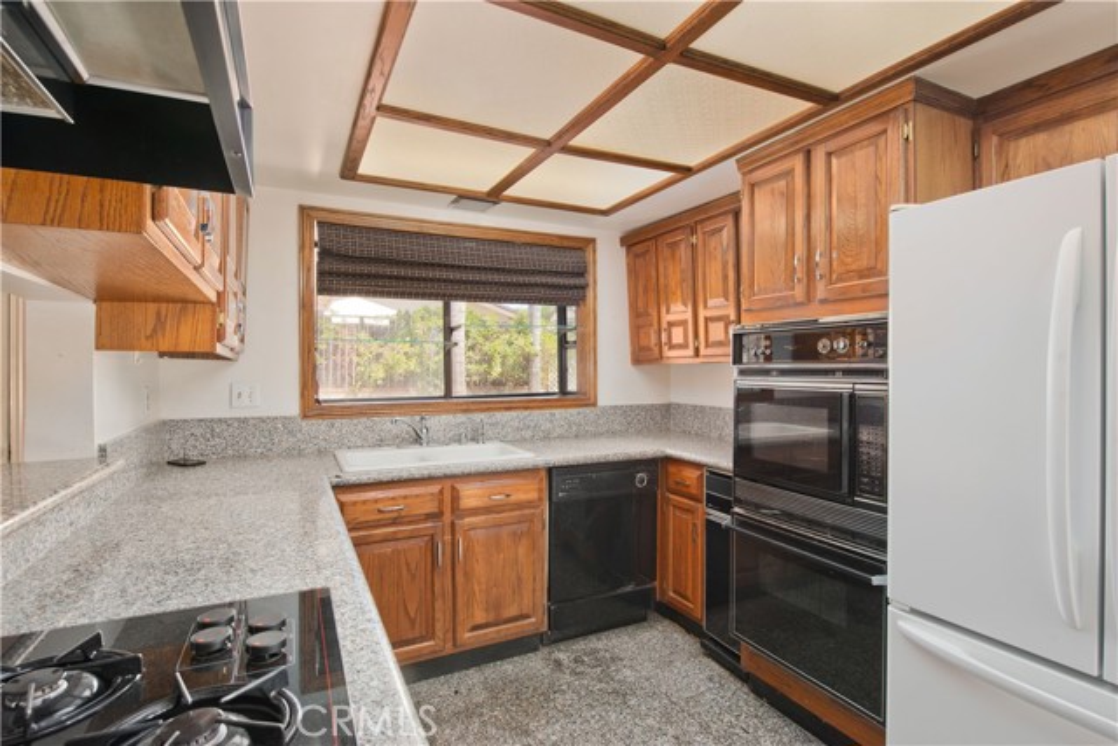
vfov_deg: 67.4
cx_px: 559
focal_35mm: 18
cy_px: 373
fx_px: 559
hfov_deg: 90.0
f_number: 8
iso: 400
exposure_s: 1/160
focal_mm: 18
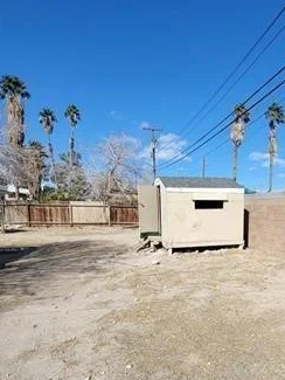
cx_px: 209
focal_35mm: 24
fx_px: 263
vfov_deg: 69.4
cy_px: 256
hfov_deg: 54.5
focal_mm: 2.2
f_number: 2.2
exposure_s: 1/2579
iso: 64
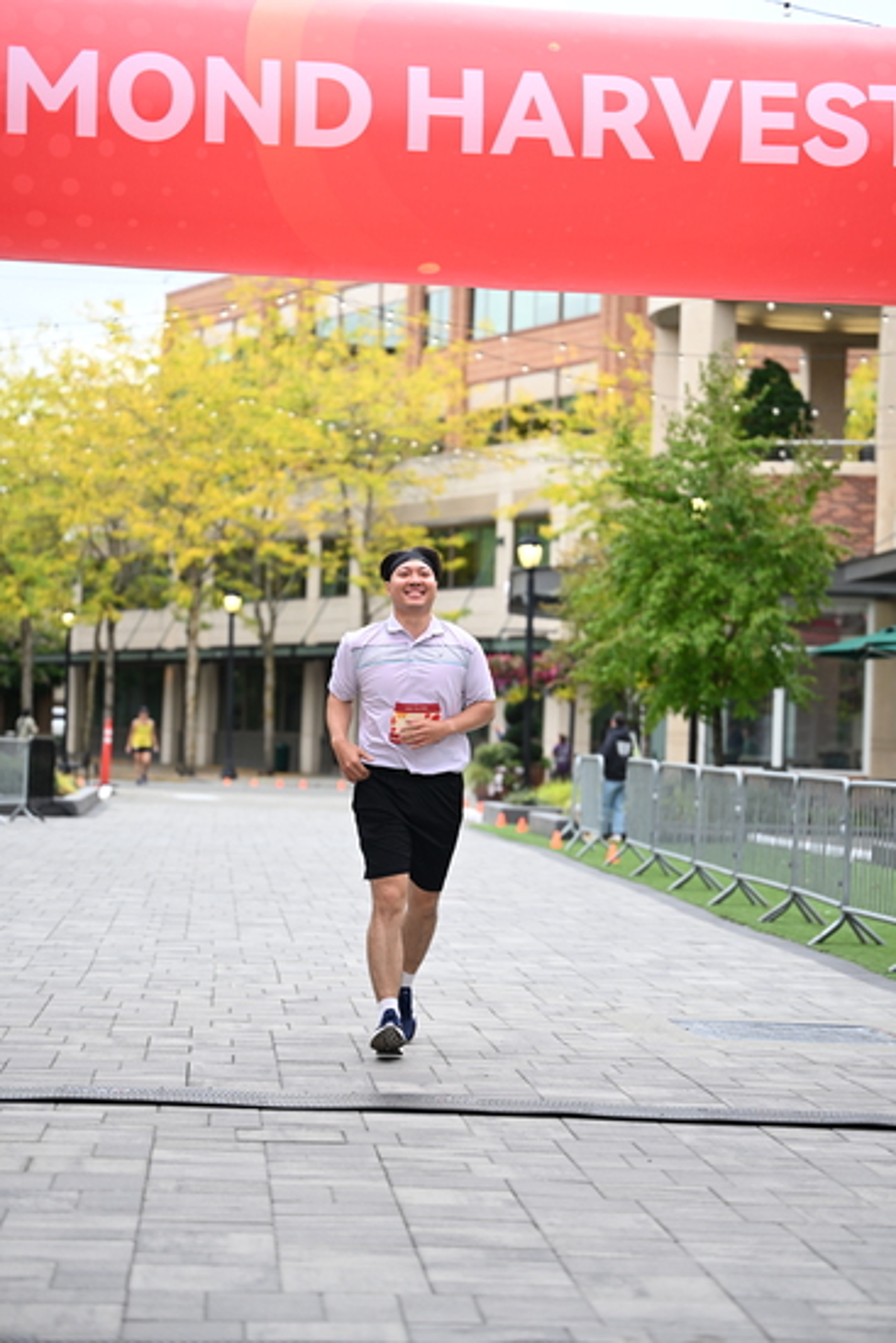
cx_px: 448
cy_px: 672
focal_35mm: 84
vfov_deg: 24.2
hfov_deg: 16.3
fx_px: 3134
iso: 640
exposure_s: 1/1600
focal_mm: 84
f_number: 2.8
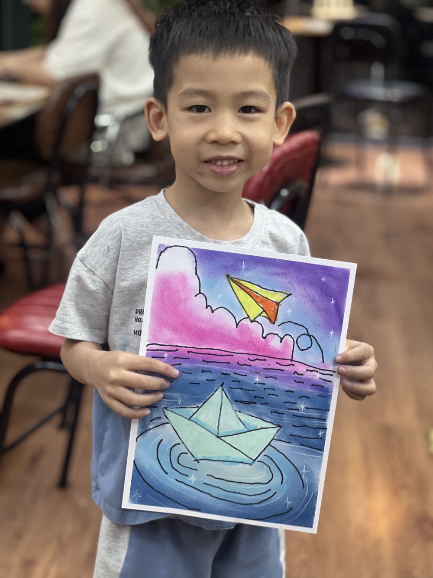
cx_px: 216
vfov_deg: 25.3
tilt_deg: -14.6
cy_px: 289
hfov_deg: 19.1
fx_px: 1284
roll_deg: -3.4
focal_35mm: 77
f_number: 2.8
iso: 160
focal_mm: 9
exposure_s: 1/50
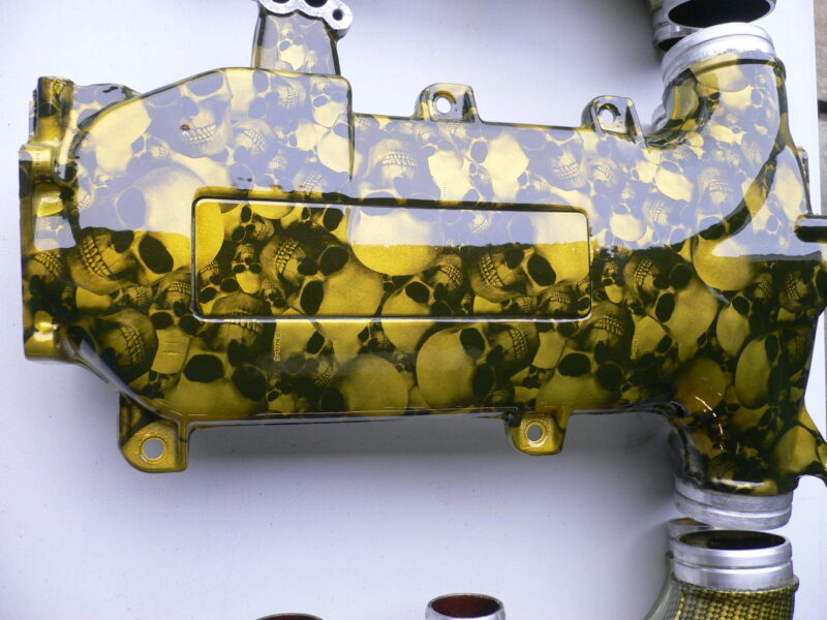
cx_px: 414
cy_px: 310
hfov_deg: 52.6
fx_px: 836
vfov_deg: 40.7
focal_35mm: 35
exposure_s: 1/30
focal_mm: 5.8
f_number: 2.8
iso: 100
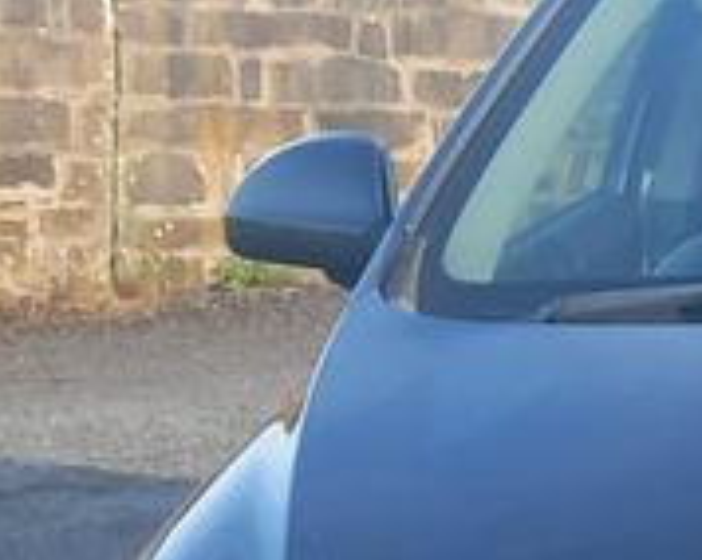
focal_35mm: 89
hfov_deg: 19.4
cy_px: 568
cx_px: 986
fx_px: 1847
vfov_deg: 16.8
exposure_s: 1/101
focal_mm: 4
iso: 20
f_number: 1.8
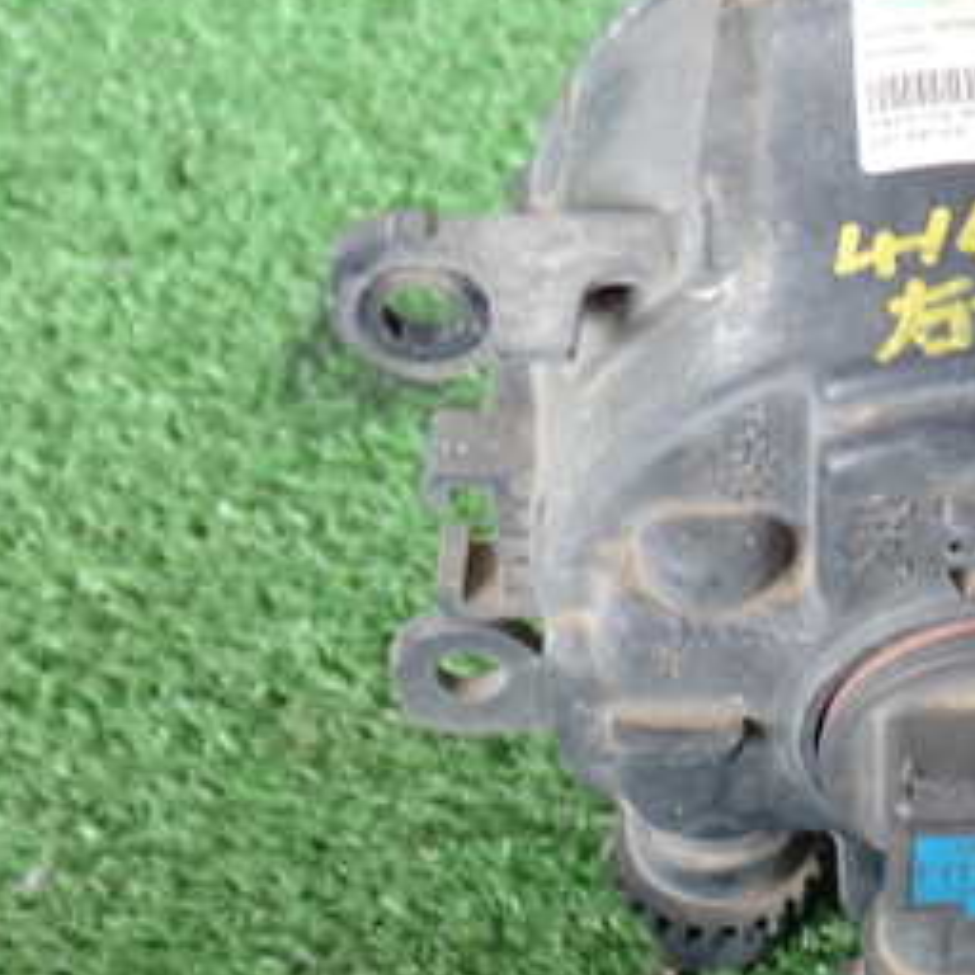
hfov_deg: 19.8
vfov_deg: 20.4
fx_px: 2709
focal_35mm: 85
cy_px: 499
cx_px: 971
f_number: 2.8
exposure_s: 1/50
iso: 200
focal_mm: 7.31
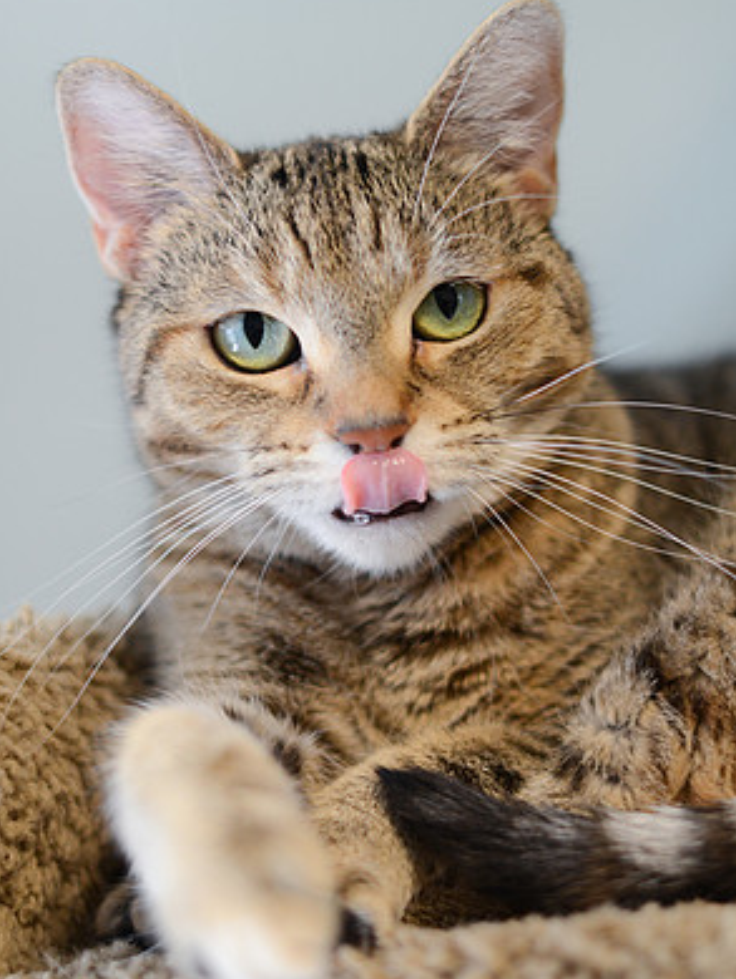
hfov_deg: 17.8
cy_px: 507
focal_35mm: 83
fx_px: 2350
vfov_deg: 23.5
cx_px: 372
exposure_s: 1/160
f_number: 2
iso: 800
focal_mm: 50
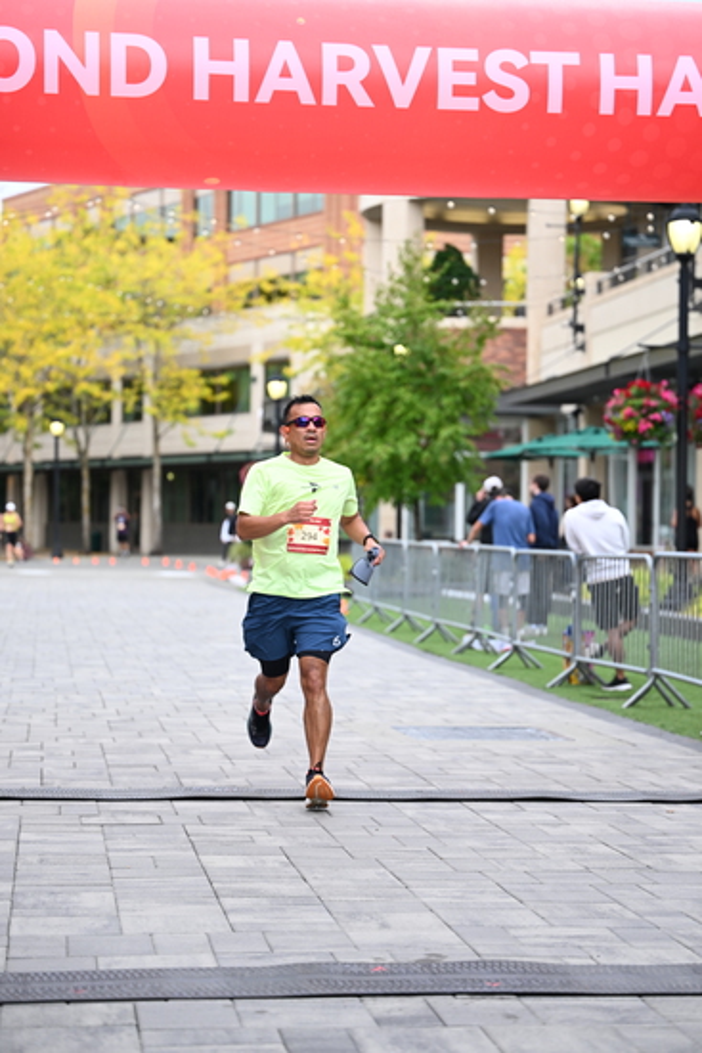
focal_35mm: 81
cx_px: 351
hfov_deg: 16.9
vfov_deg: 25.1
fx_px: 2368
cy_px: 526
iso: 640
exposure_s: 1/1600
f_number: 2.8
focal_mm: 81
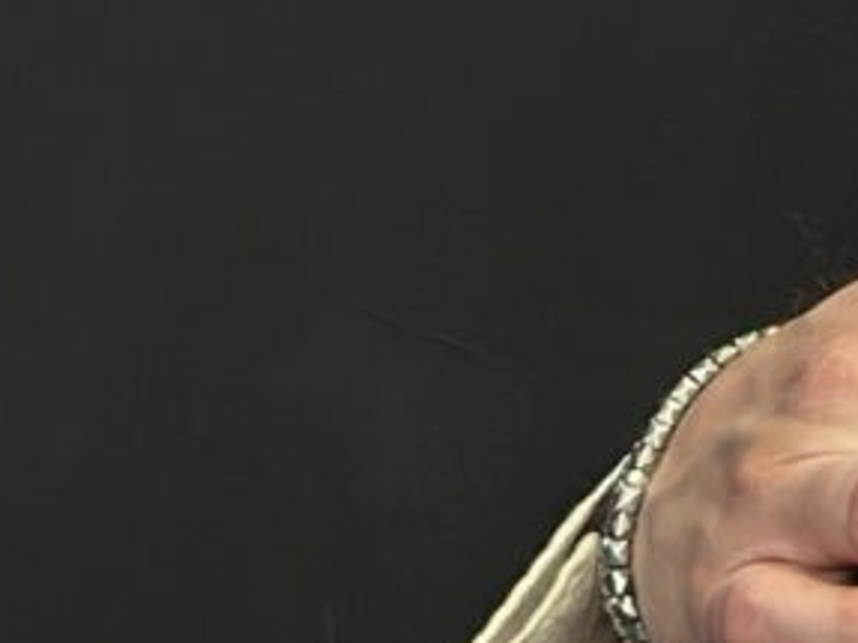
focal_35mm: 321
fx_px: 7953
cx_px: 2401
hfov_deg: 5.8
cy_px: -987
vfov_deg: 4.5
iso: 80
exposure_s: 1/100
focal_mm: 6.86
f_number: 1.78
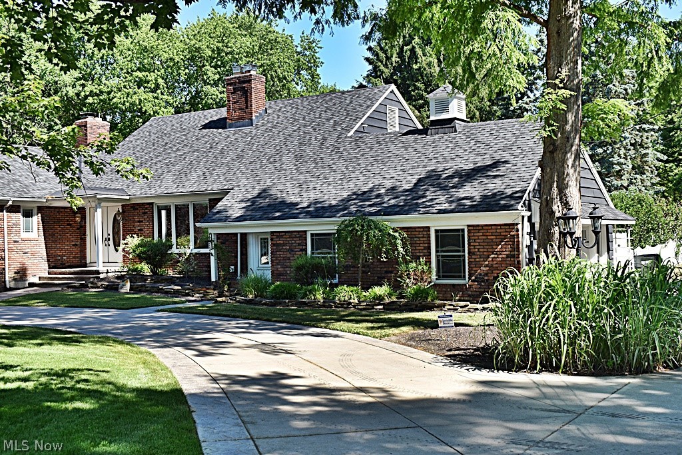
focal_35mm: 44
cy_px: 228
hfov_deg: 45.0
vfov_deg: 30.9
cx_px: 341
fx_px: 824
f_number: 8
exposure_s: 1/250
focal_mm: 29
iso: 180
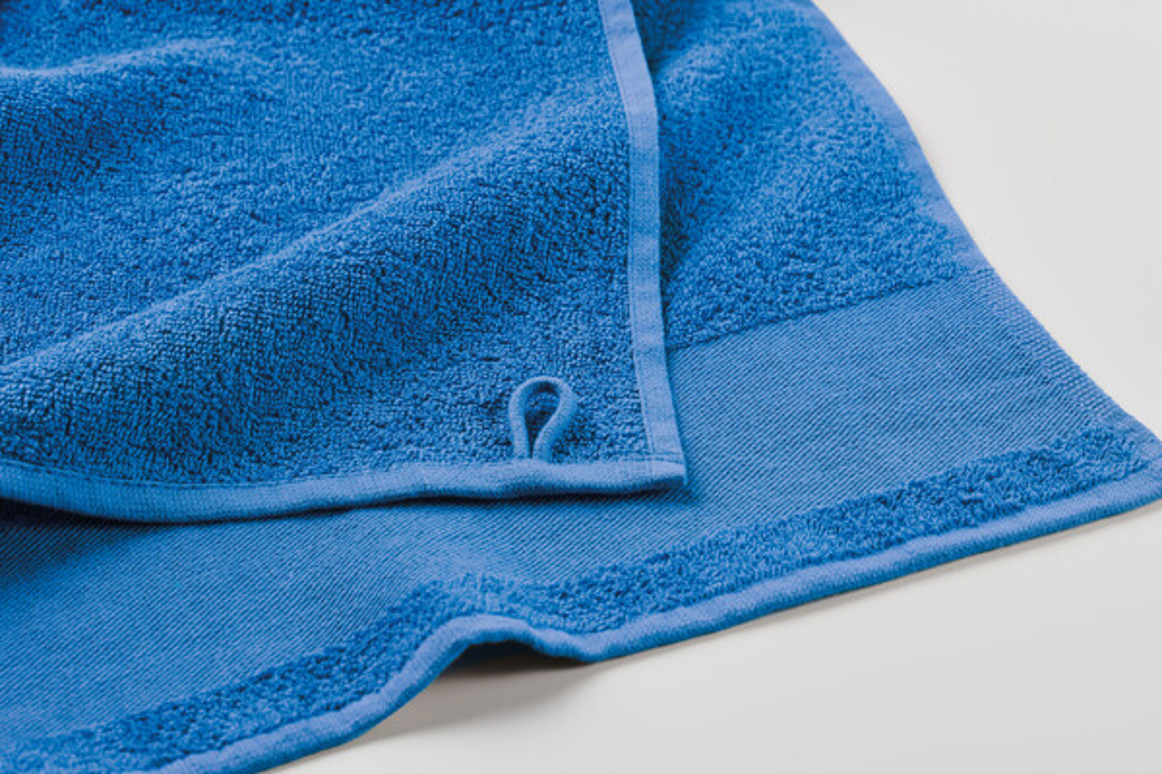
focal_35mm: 105
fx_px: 3389
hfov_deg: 19.5
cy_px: 387
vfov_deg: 13.0
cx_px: 581
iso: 200
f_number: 16
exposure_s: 1/160
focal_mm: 105
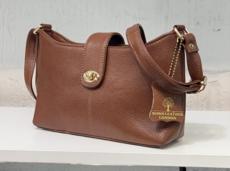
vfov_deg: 30.2
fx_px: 318
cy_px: 86
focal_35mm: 48
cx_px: 115
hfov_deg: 39.7
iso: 64
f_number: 1.78
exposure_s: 1/100
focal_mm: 6.76
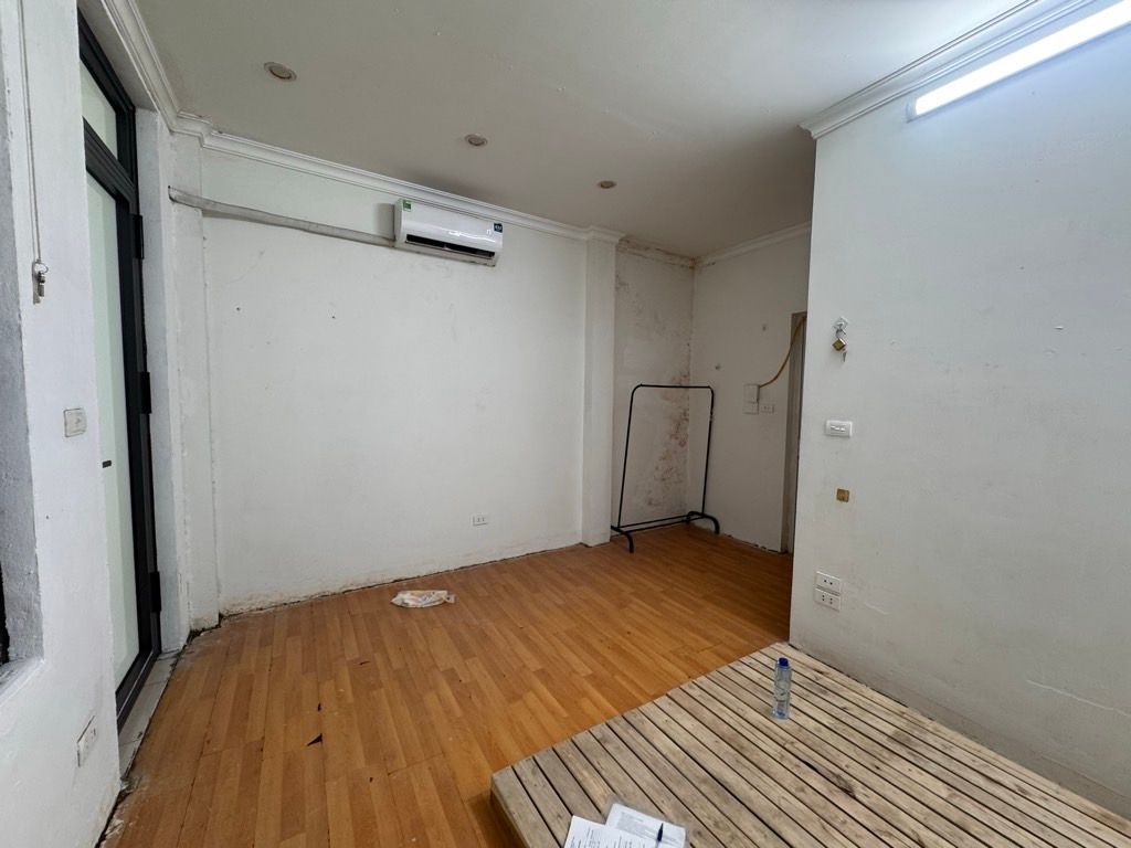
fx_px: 457
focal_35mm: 14
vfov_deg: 85.7
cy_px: 424
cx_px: 566
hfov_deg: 102.1
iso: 160
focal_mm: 2.22
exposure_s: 1/100
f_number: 2.2
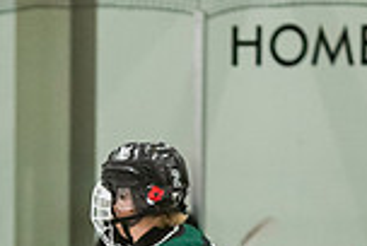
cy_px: 489
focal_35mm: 626
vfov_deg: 2.2
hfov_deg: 3.3
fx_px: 6394
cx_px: 71
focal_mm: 102
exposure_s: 1/640
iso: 2000
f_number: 3.2
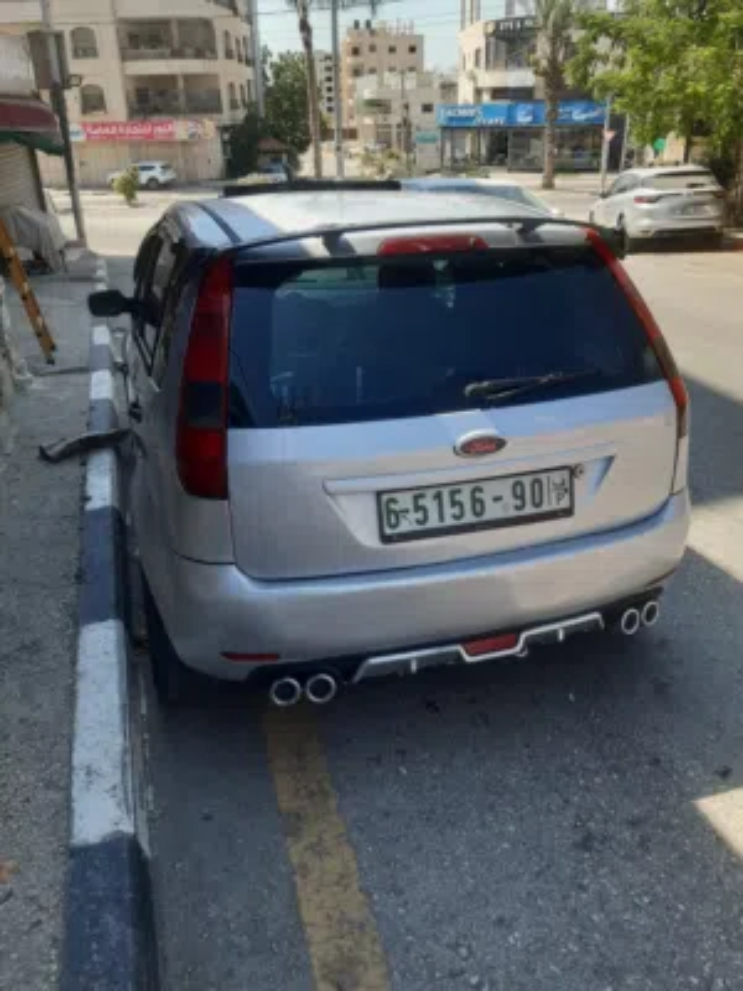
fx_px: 744
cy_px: 496
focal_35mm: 26
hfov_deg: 53.1
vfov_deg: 67.3
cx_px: 372
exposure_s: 1/549
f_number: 1.7
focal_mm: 3.92
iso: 40
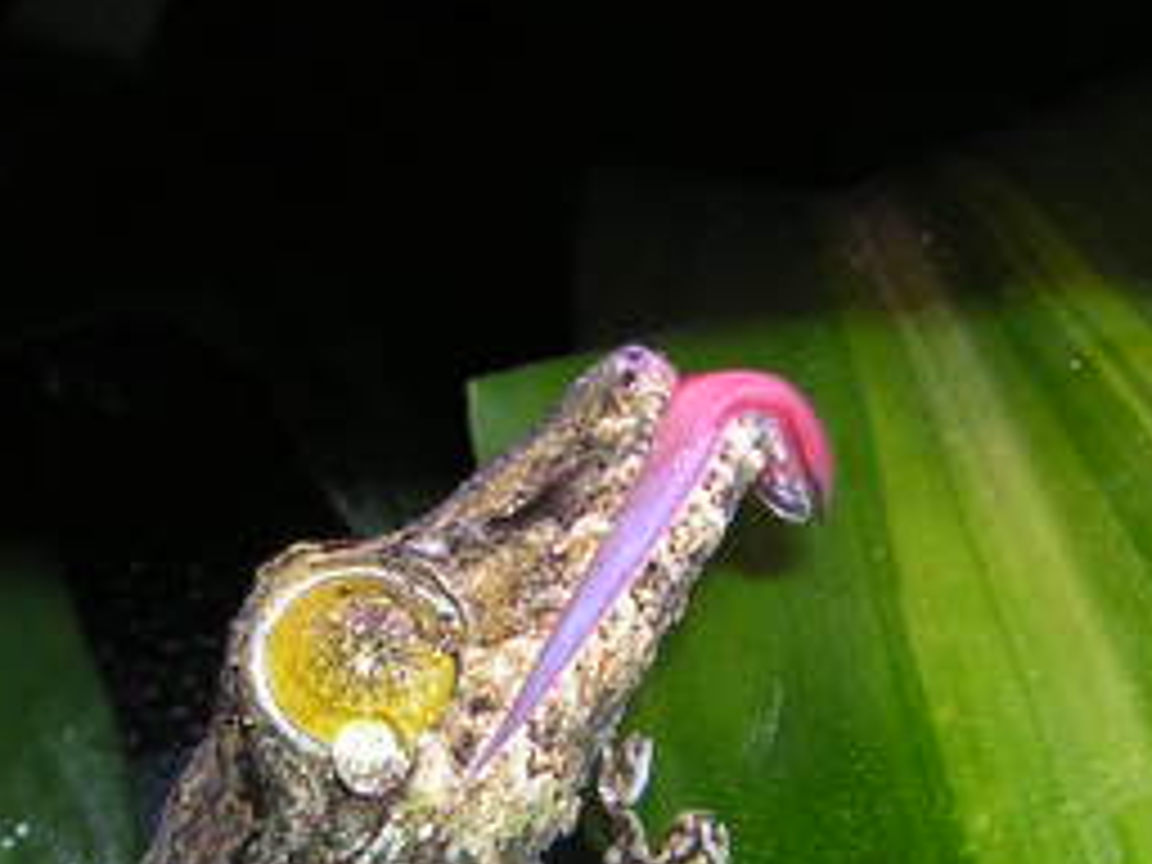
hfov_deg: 21.8
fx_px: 2995
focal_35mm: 90
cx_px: 598
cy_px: 922
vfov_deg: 16.0
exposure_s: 1/60.1
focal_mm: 4.7
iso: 50
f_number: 5.2
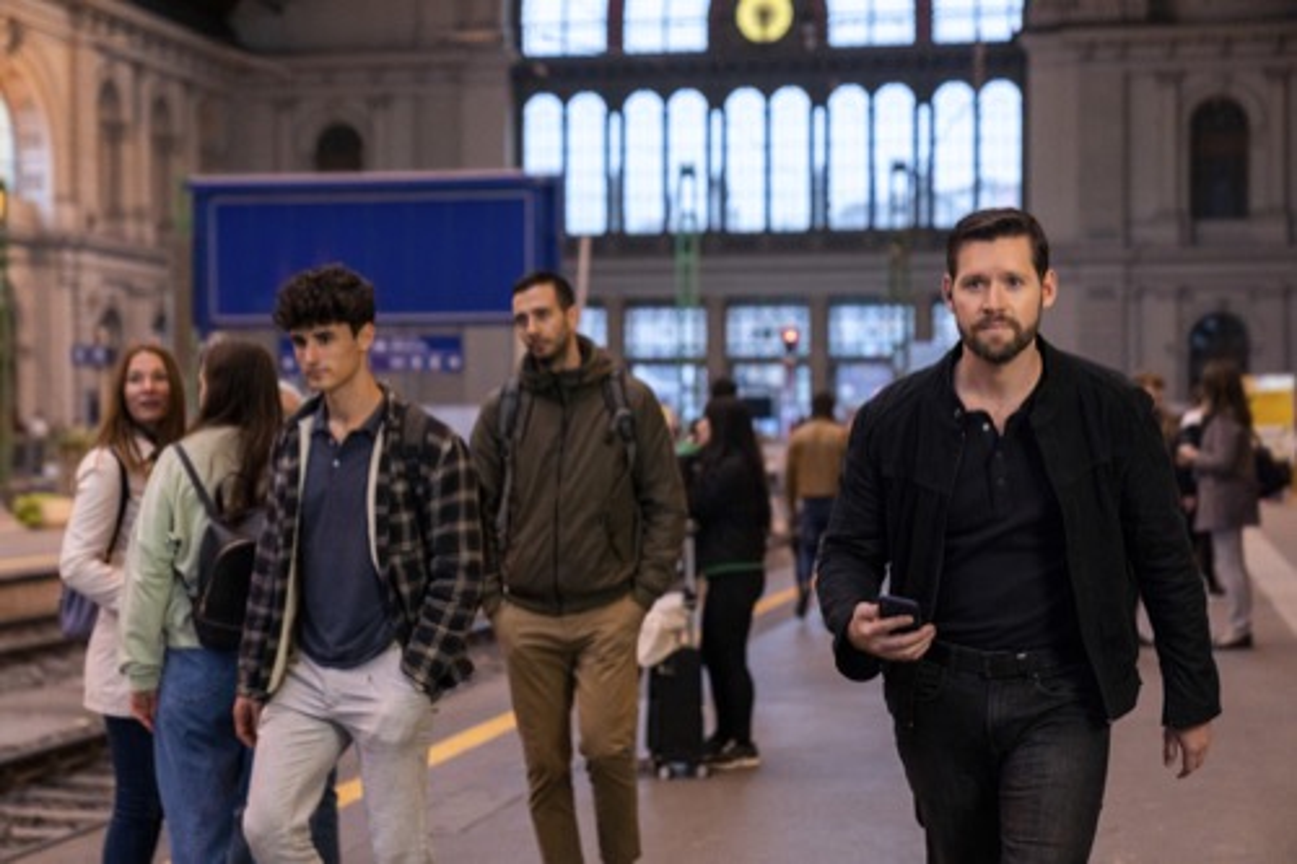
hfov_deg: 28.9
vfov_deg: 19.4
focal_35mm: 70
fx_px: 2521
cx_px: 648
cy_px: 432
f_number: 3.2
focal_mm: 70
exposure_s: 1/320
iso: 3200
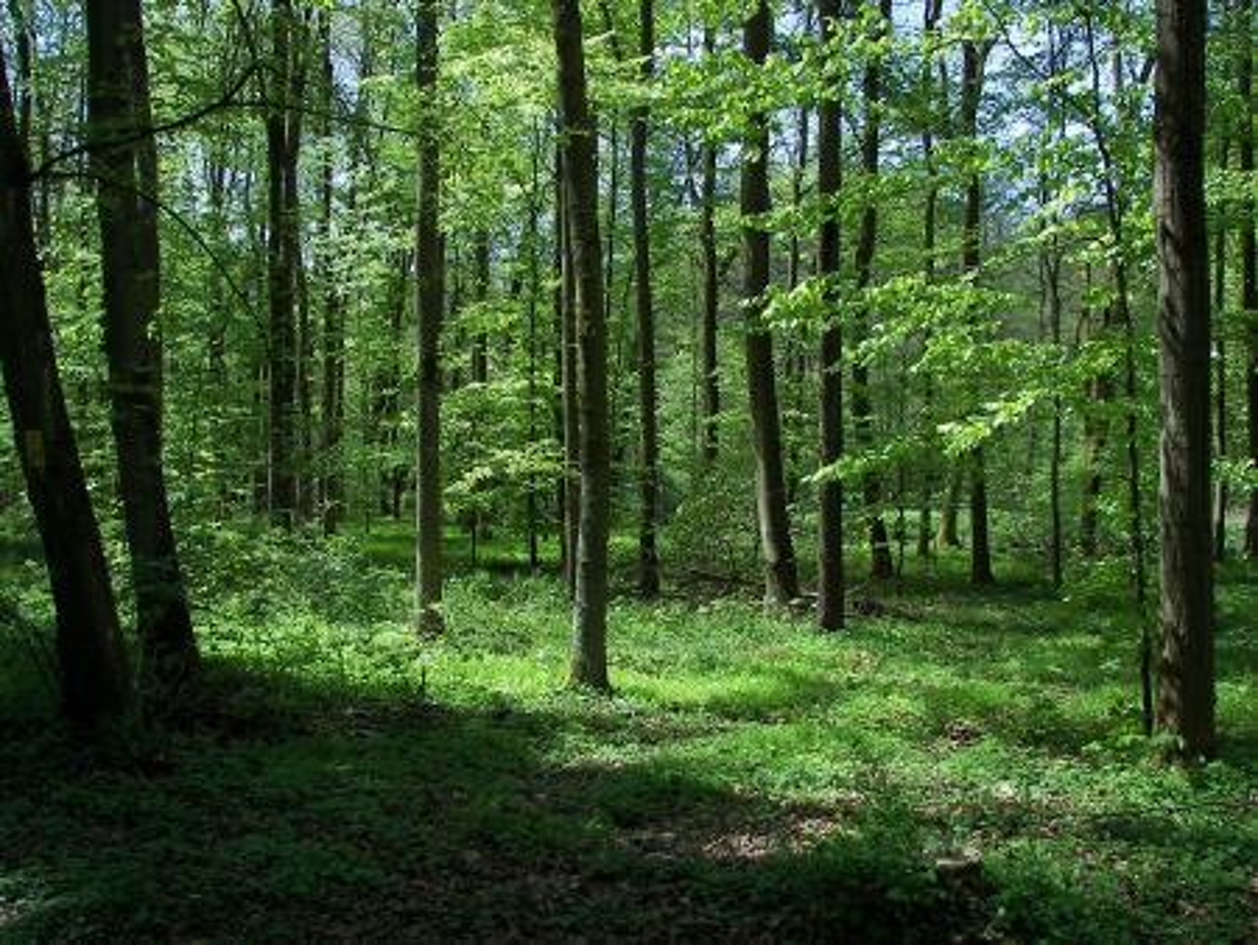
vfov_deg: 39.7
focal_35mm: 36
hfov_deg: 51.3
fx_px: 1309
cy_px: 472
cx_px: 629
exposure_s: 1/320
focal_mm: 6
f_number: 2.8
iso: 50
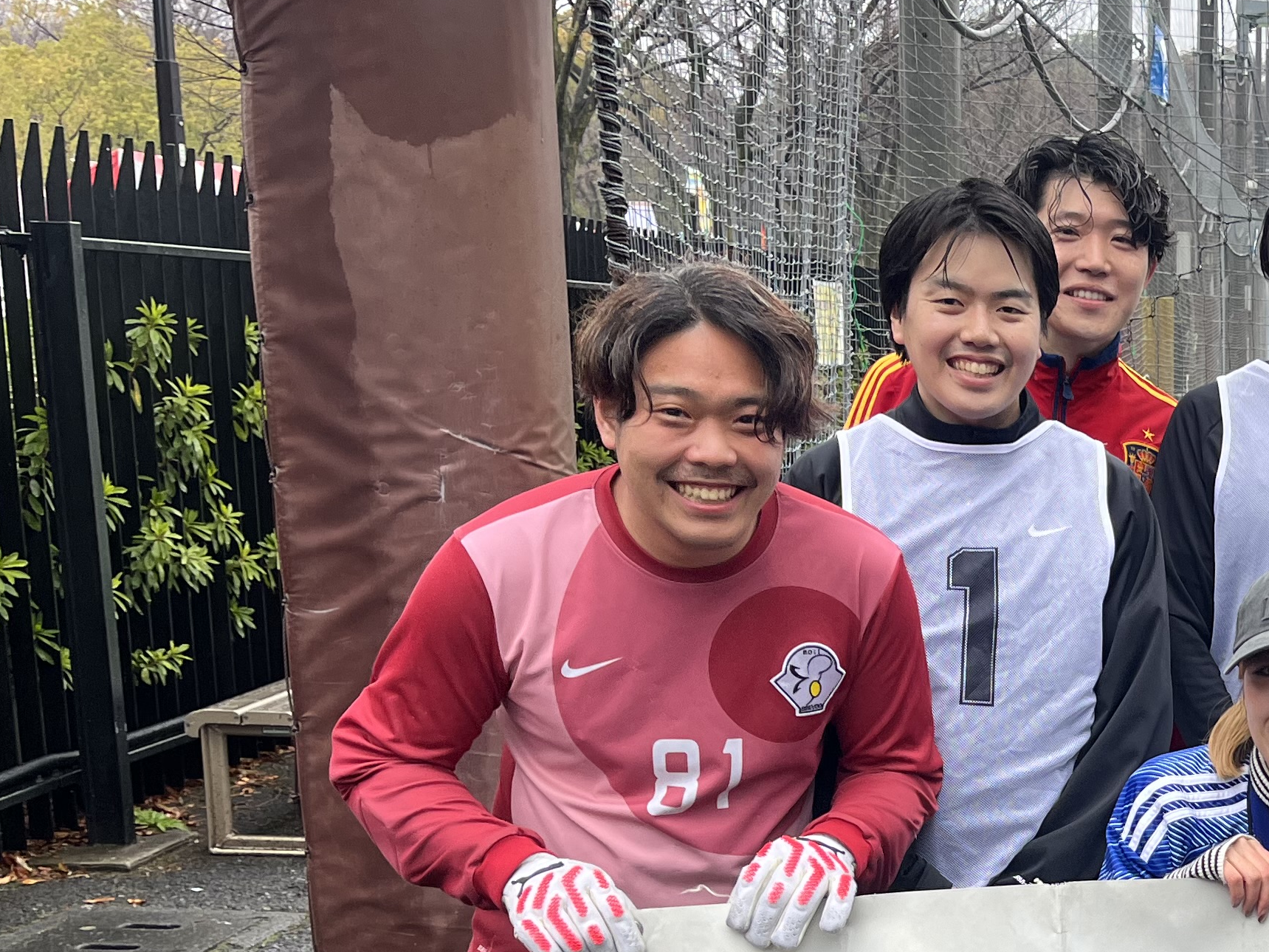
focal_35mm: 61
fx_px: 2236
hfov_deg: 28.6
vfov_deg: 23.4
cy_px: 846
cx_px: 1414
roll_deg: -1.2
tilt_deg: -13.0
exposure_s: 1/122
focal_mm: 5.1
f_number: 1.6
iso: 50
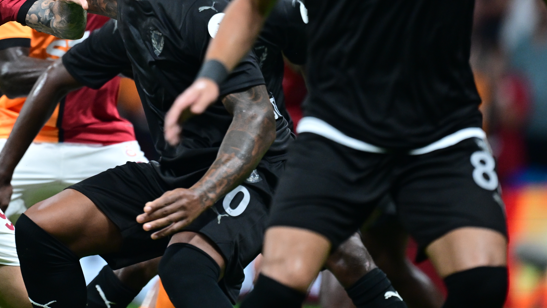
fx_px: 12649
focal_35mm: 872
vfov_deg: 1.4
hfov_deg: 2.5
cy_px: -52
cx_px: 25
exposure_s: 1/1250
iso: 2000
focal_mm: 400
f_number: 2.8
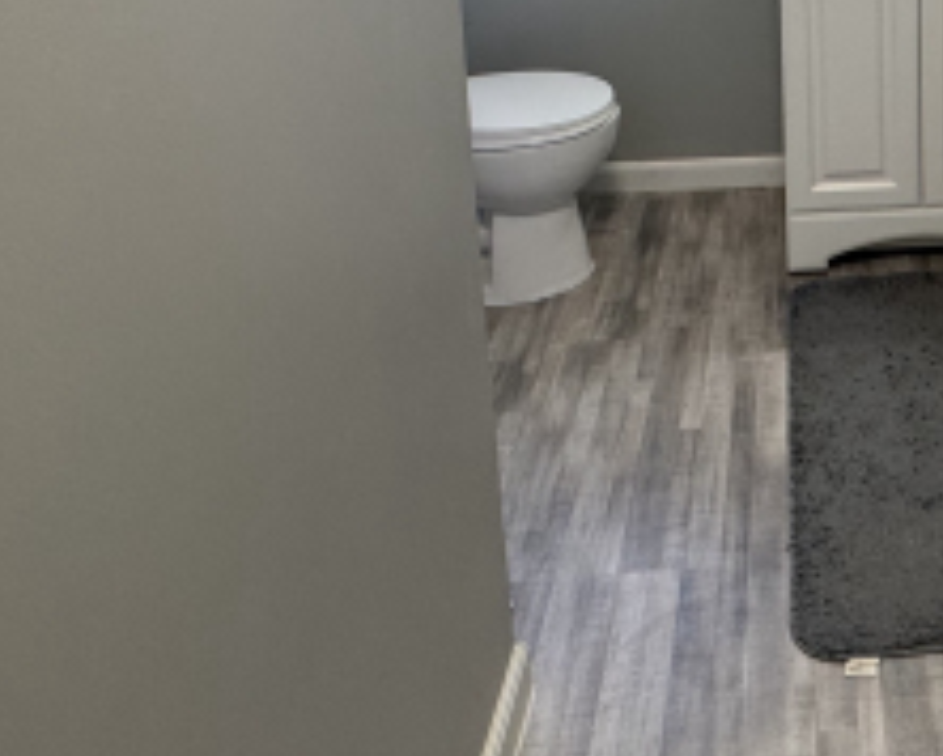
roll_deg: +0.4
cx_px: 890
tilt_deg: -9.5
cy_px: -115
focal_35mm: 41
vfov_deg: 31.5
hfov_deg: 40.5
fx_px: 1145
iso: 200
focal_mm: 2.22
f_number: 2.2
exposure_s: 1/120
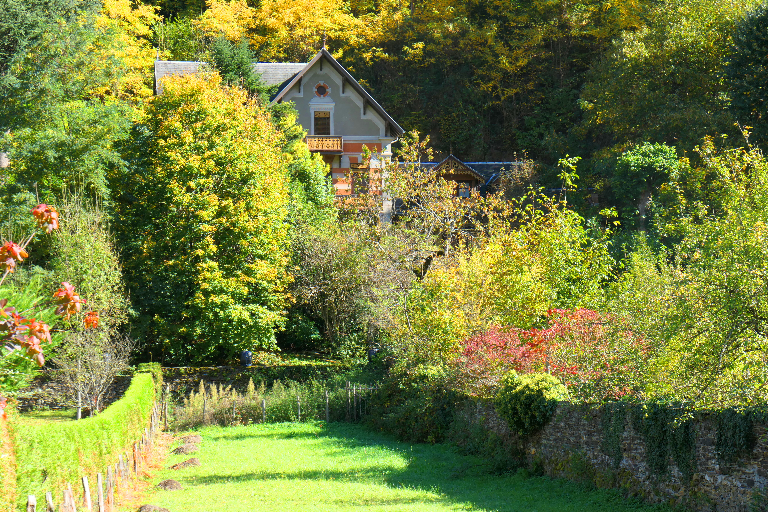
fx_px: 1941
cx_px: 384
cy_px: 256
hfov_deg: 22.4
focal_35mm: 91
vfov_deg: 15.0
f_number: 8
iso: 160
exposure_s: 1/80
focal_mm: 33.4
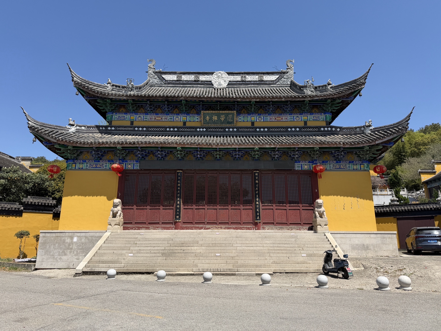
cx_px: 220
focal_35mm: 24
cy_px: 166
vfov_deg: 56.8
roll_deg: -0.2
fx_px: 306
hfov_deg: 71.6
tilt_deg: +14.2
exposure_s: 1/4405
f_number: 1.78
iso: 80
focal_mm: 6.76
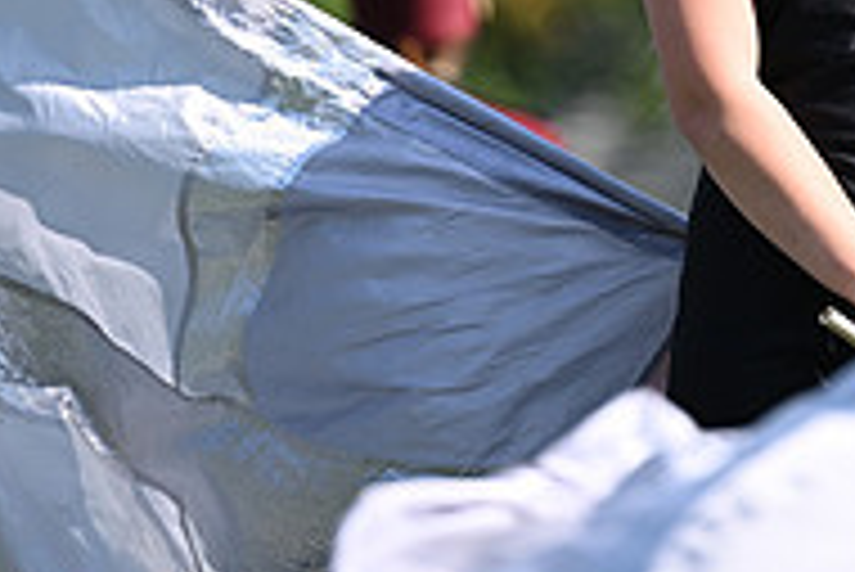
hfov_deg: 3.6
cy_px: -218
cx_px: 788
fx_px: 13785
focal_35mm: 580
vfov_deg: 2.4
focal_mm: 190
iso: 180
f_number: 2.8
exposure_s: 1/2000
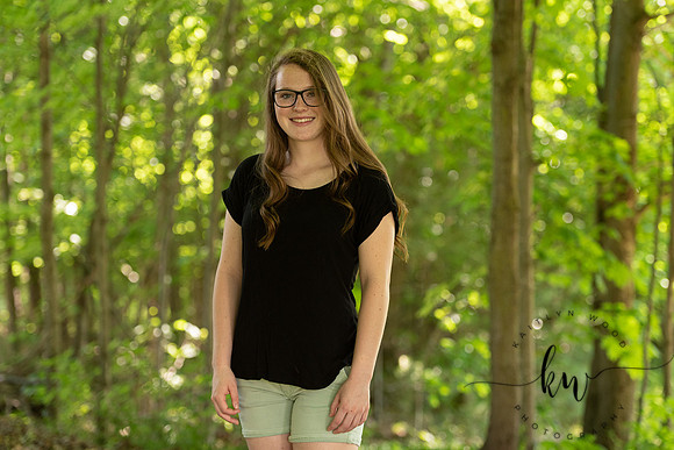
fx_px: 1837
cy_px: 225
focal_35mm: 98
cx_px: 337
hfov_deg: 20.8
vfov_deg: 14.0
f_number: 2.8
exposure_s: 1/200
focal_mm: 92
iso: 400
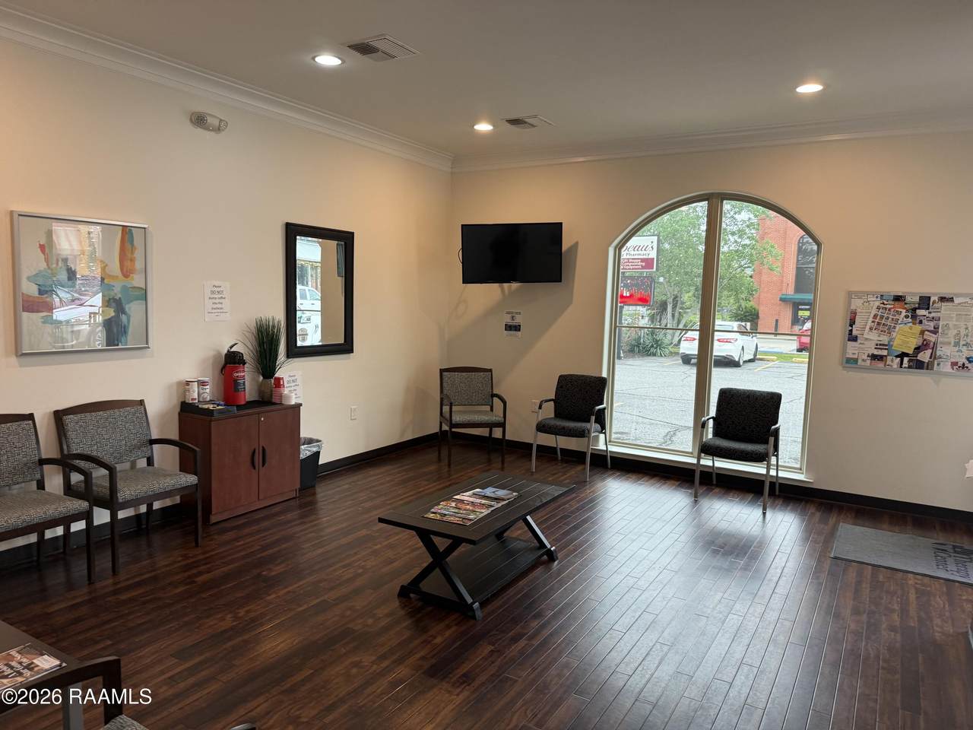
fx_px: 675
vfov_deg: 56.8
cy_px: 365
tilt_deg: -5.5
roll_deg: -1.1
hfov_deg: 71.6
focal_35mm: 24
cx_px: 486
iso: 200
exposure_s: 1/120
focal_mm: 6.76
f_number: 1.78
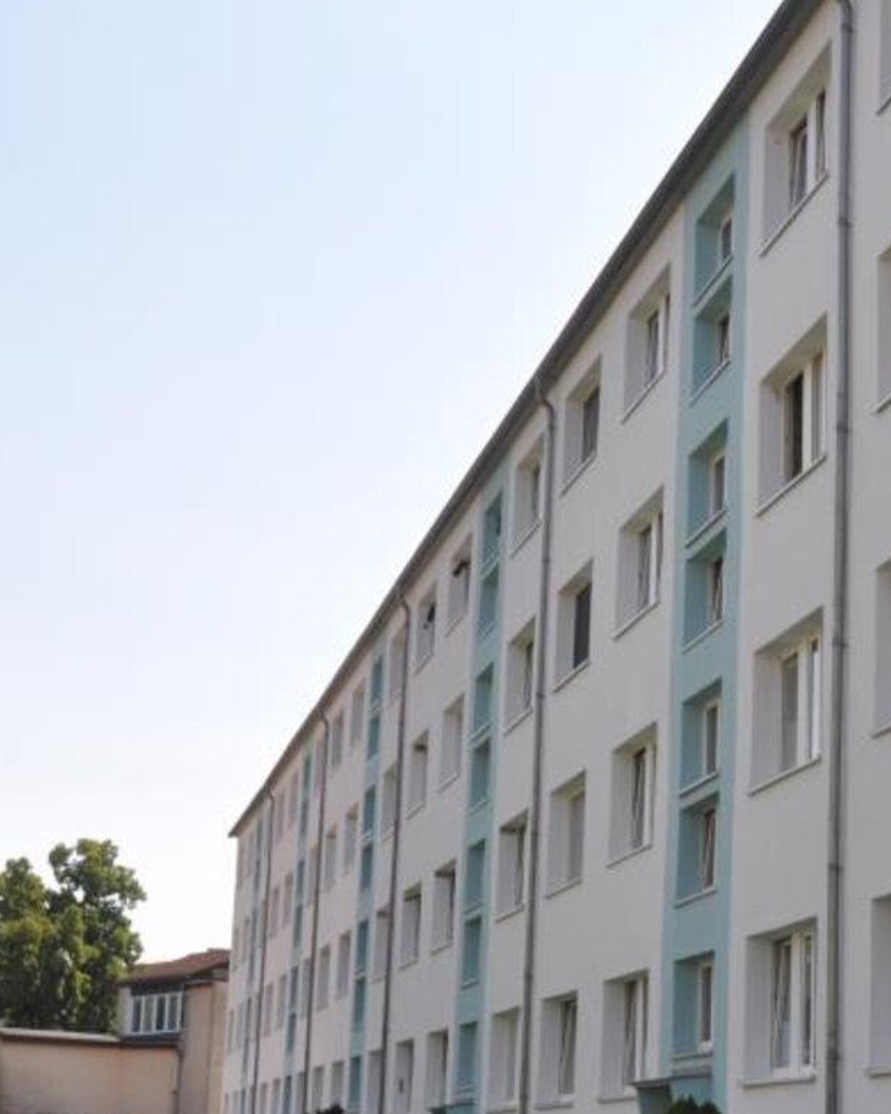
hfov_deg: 20.7
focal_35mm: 71
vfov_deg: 26.7
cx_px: 920
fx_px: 2341
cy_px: 667
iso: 200
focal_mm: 24
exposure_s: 1/250
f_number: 8
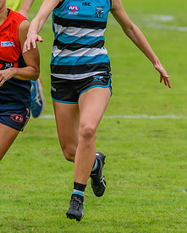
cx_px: 43
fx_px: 6168
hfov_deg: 1.7
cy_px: 87
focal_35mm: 892
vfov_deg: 2.2
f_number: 6.3
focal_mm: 380
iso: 800
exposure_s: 1/1600
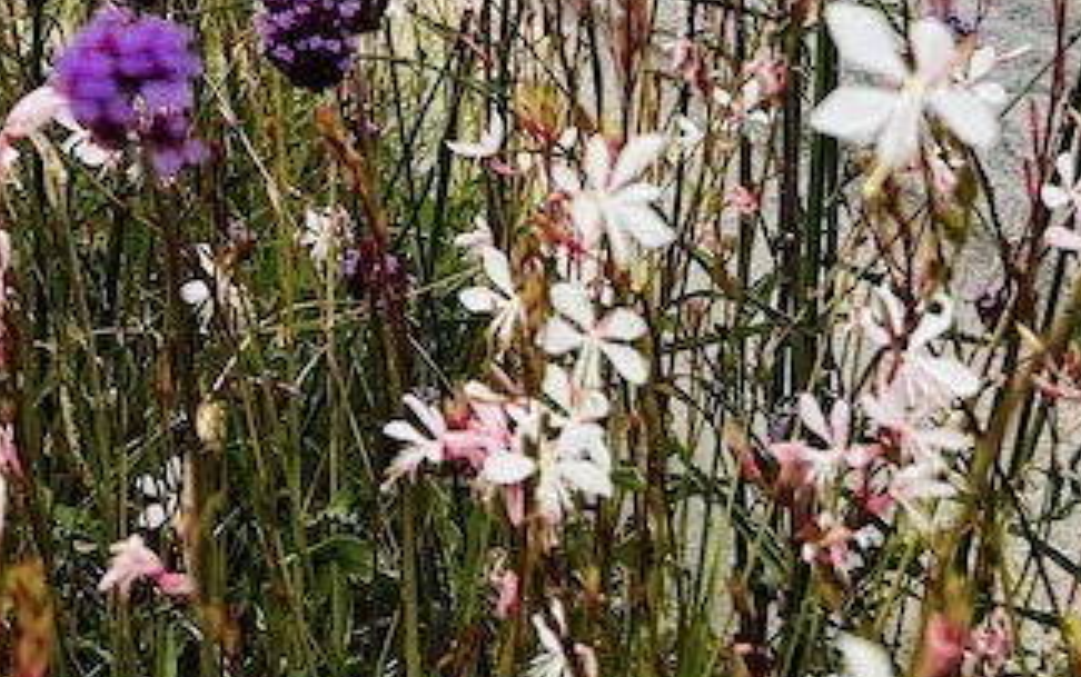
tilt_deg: +0.5
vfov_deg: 13.2
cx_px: 200
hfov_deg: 23.4
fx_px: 2565
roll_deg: -0.7
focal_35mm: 87
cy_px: -634
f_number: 1.5
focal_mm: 5.7
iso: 50
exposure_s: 1/1698
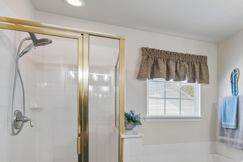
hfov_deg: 64.7
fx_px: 177
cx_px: 184
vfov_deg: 48.1
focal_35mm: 26
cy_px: 114
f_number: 13
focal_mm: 16.1
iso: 400
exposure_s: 1/20
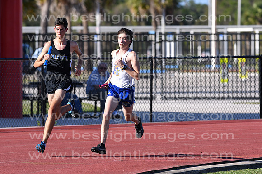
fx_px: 3276
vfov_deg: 3.1
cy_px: 87
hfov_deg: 4.6
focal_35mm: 450
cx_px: 131
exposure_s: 1/2000
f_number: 5.6
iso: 320
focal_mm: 300
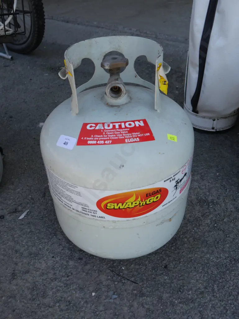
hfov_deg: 44.2
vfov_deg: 56.8
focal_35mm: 32
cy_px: 160
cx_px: 120
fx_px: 294
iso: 200
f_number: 5
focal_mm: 16
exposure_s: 1/320
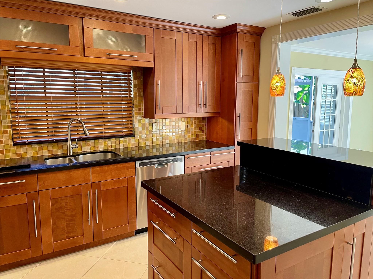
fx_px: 280
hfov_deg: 67.3
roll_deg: +0.0
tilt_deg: -8.0
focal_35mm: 26
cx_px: 186
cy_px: 140
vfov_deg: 53.1
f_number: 1.6
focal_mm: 4.2
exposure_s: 1/60
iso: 80
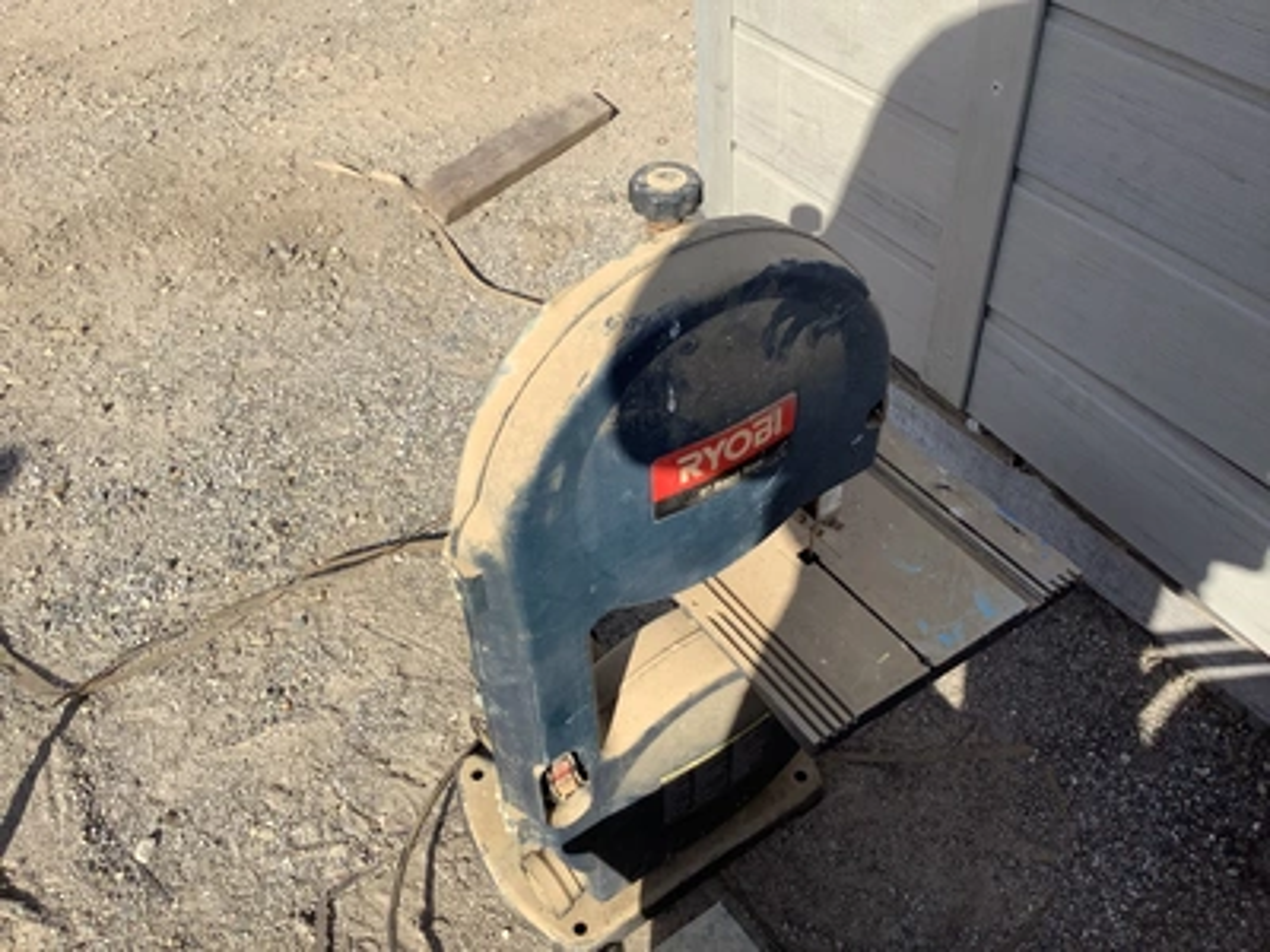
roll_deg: +4.6
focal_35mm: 31
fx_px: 1137
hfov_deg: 58.4
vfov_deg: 45.4
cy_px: 476
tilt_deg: -43.2
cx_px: 635
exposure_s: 1/947
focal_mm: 3.3
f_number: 2.4
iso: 25
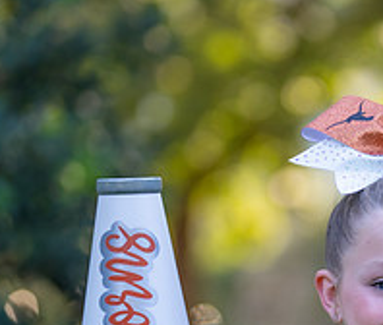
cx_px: 439
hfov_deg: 4.8
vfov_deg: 4.1
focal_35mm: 392
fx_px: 4550
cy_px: 382
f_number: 2.8
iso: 200
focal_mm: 122
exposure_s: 1/320
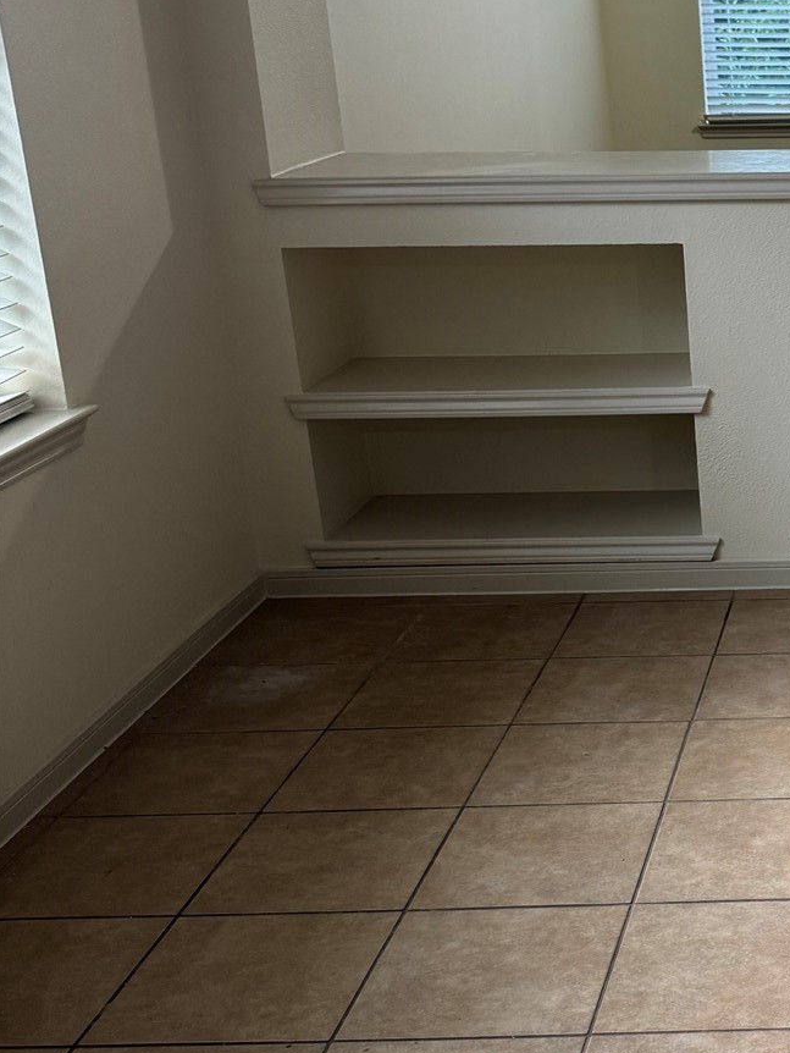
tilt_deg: -18.1
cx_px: 933
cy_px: 561
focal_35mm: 57
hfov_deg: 23.6
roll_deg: +1.0
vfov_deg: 33.8
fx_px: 1734
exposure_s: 1/60
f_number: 1.78
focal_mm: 6.76
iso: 125
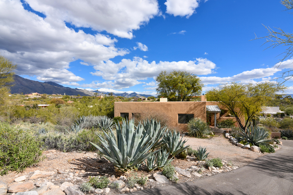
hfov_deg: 96.7
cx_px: 146
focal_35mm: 16
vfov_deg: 73.7
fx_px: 130
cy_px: 98
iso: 100
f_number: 13
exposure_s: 1/250
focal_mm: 11
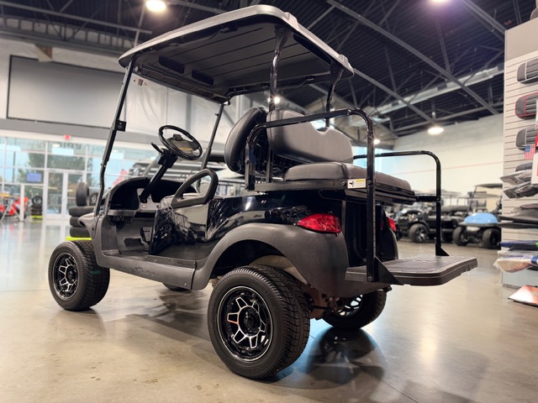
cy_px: 202
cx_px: 269
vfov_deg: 56.8
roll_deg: -1.7
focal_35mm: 24
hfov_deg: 71.6
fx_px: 373
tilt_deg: +1.8
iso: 320
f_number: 1.8
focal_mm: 6.93
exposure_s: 1/60
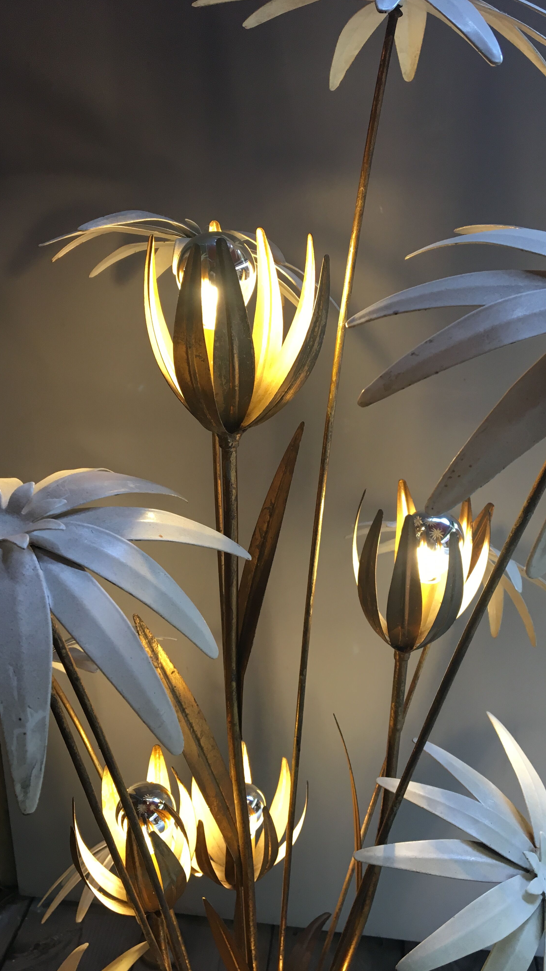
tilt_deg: -21.0
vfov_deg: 61.0
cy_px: 481
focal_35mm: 32
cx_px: 273
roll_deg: -0.9
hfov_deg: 36.7
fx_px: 824
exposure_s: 1/33
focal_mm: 4.15
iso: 32
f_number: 2.2
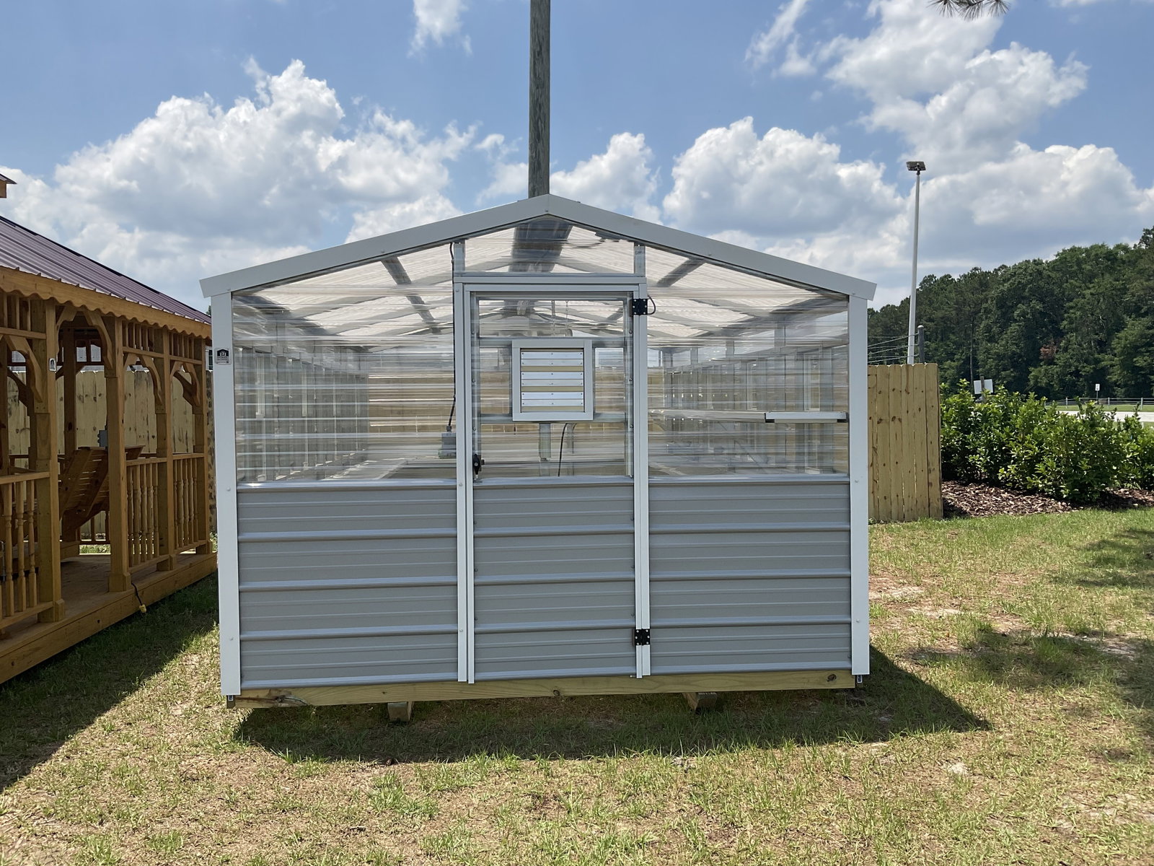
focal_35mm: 29
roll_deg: +0.2
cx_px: 577
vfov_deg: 48.2
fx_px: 967
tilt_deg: -2.5
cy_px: 433
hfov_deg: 61.7
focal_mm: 3
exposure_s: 1/2667
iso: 16
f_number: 1.8
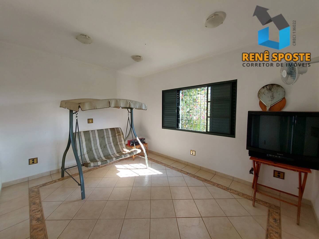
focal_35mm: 13
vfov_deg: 89.9
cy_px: 120
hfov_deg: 106.2
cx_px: 160
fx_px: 120
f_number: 2.2
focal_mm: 1.74
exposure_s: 1/60
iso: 40
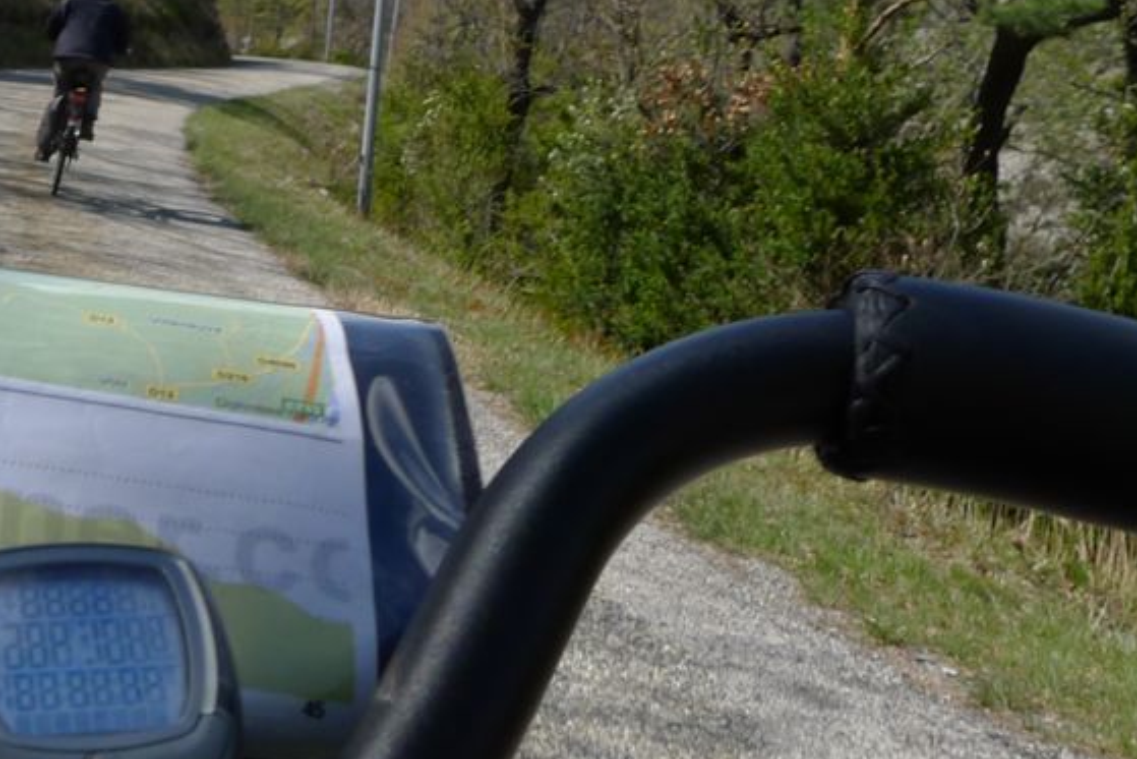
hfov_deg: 33.4
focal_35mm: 55
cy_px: 136
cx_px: 16
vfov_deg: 24.2
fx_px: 1737
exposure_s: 1/800
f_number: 4
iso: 80
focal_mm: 5.1
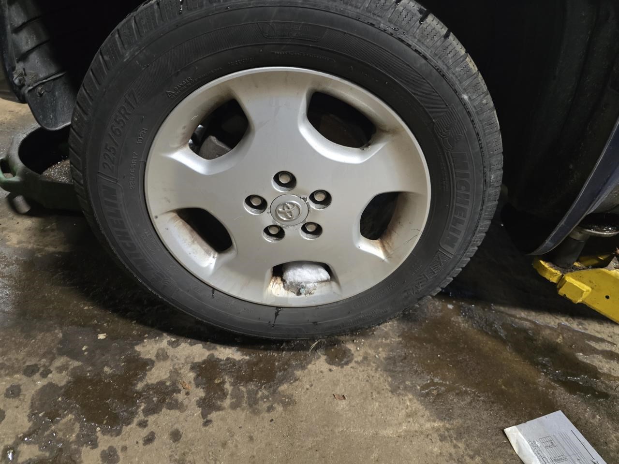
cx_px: 310
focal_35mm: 23
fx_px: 411
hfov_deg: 73.9
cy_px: 232
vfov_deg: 58.9
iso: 800
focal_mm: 6.3
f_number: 1.7
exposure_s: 1/60
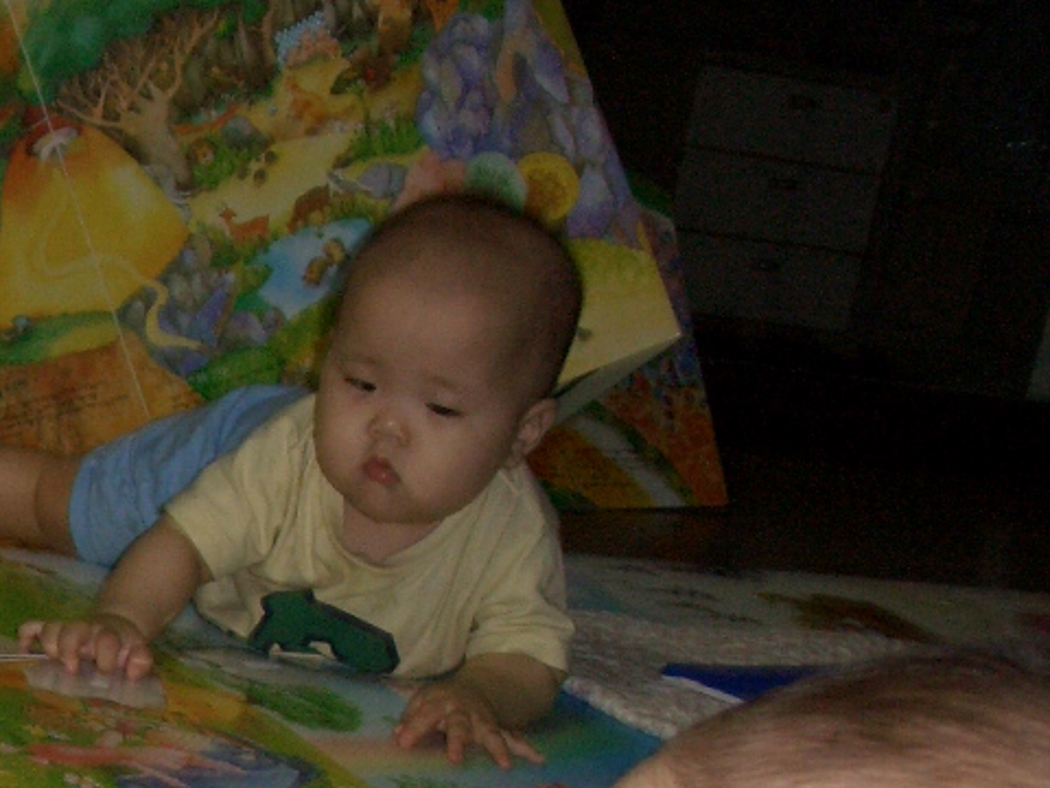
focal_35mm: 88
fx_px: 2669
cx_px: -295
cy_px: 893
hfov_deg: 20.4
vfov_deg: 16.2
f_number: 2.8
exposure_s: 1/60
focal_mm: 7.1
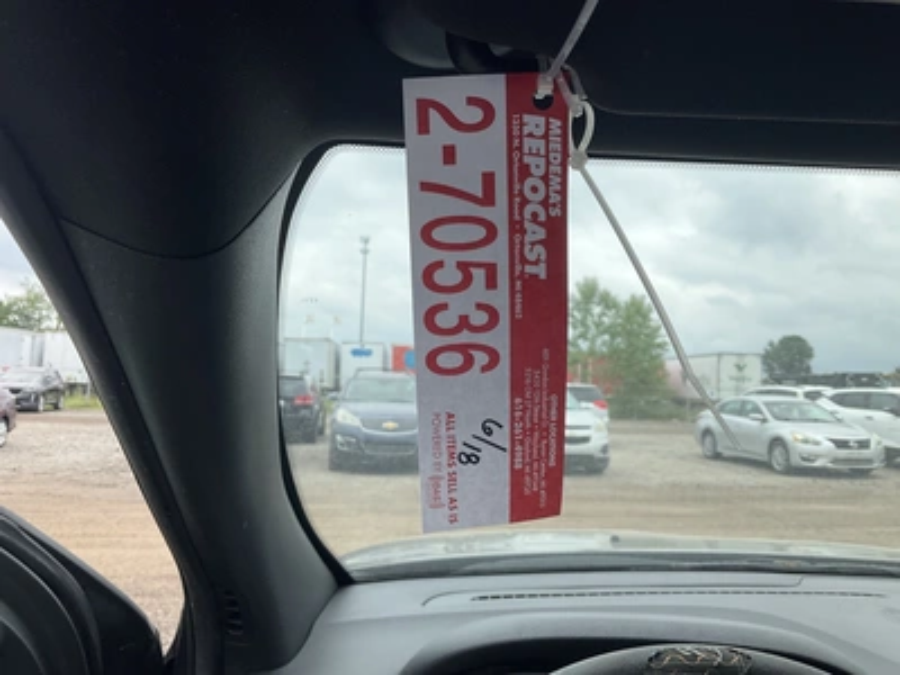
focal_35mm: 29
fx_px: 754
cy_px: 338
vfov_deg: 48.2
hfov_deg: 61.7
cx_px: 450
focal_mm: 3
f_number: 1.8
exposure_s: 1/792
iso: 25
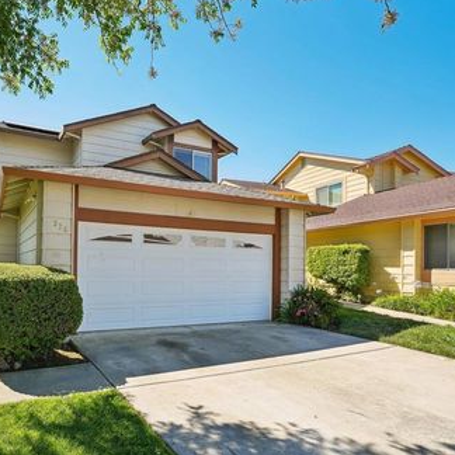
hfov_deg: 67.7
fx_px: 324
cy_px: 224
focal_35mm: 22
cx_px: 142
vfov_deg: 70.1
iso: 500
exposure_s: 1/250
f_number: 8
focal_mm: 16.6
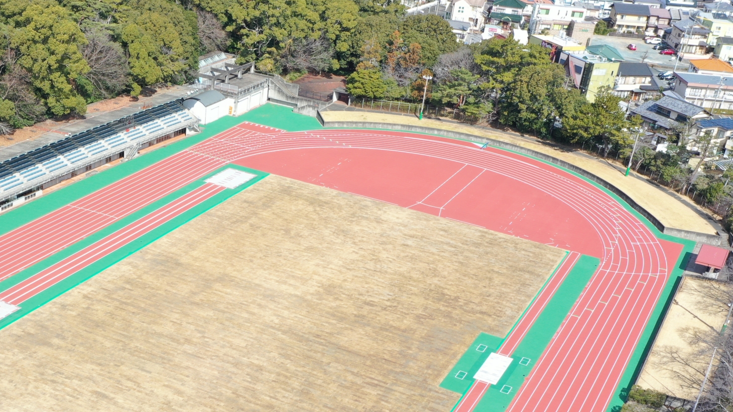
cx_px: 219
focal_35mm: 51
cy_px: 395
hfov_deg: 39.9
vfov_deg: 22.7
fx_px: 991
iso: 100
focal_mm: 10.26
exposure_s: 1/320
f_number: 5
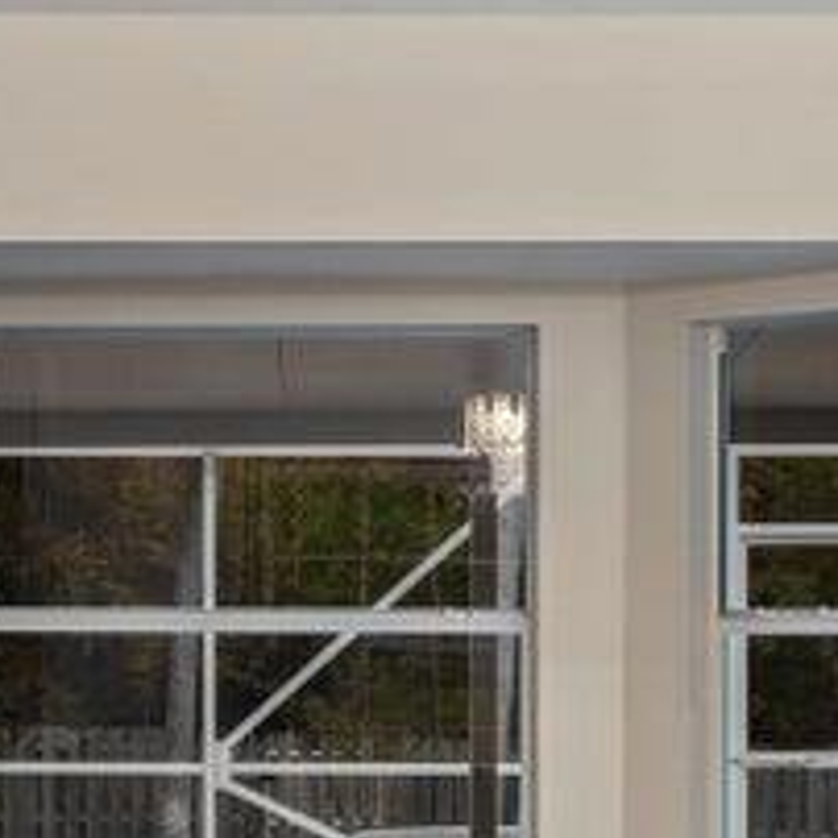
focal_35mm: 109
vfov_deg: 15.9
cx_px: 274
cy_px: 655
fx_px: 2985
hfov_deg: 15.9
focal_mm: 36
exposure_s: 3.2
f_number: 9
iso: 320
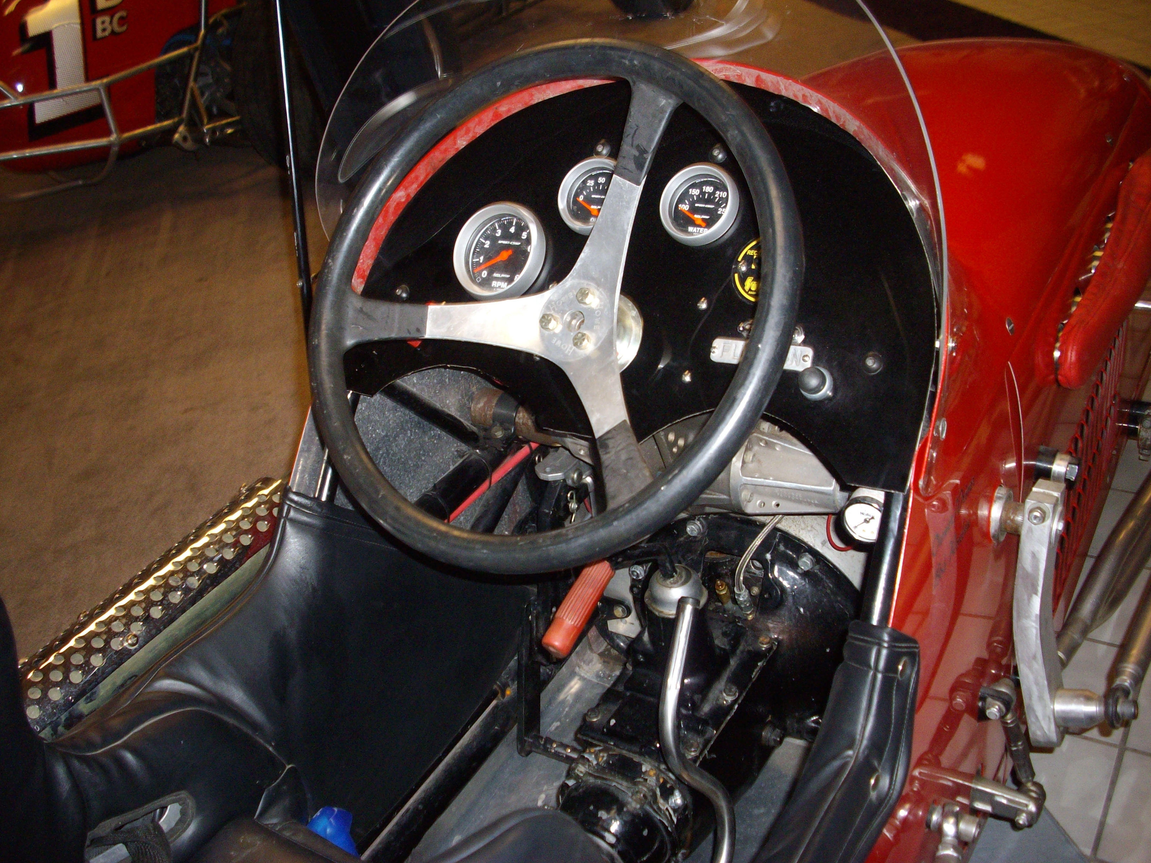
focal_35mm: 37
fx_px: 1230
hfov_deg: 50.1
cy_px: 432
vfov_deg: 38.7
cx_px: 576
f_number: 2.8
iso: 160
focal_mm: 6.2
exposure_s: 1/50
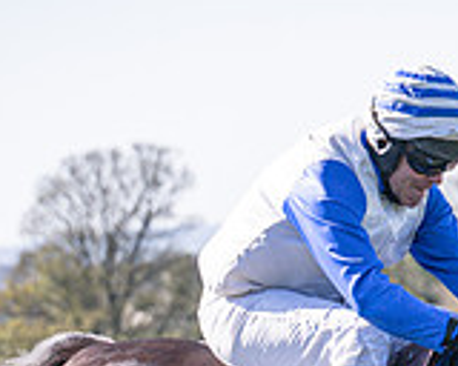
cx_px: 430
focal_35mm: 384
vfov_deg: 4.0
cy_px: 501
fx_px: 5205
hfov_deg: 5.0
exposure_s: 1/1600
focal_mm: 70
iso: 200
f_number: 4
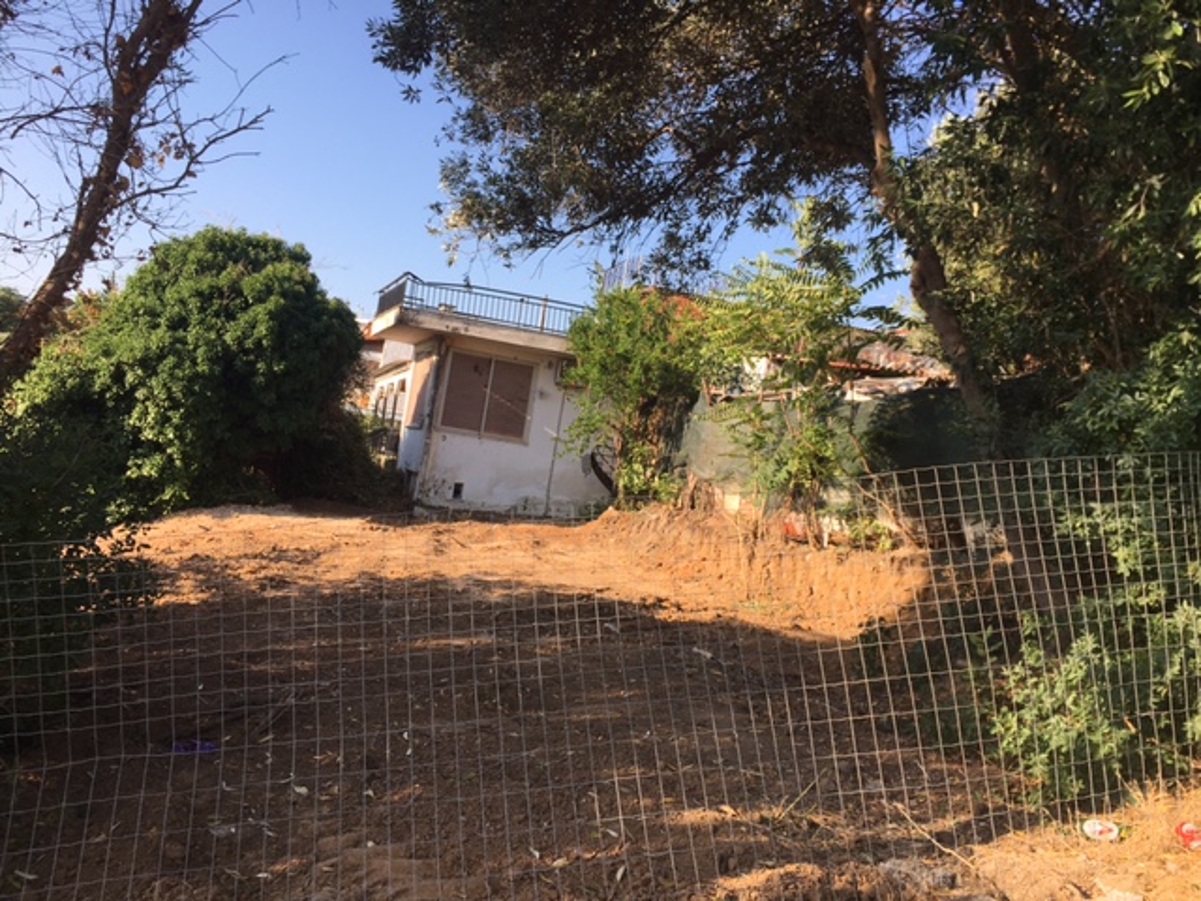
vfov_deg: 48.2
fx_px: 1006
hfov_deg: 61.7
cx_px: 600
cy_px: 450
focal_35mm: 29
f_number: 2.2
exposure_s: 1/746
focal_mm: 4.15
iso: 25
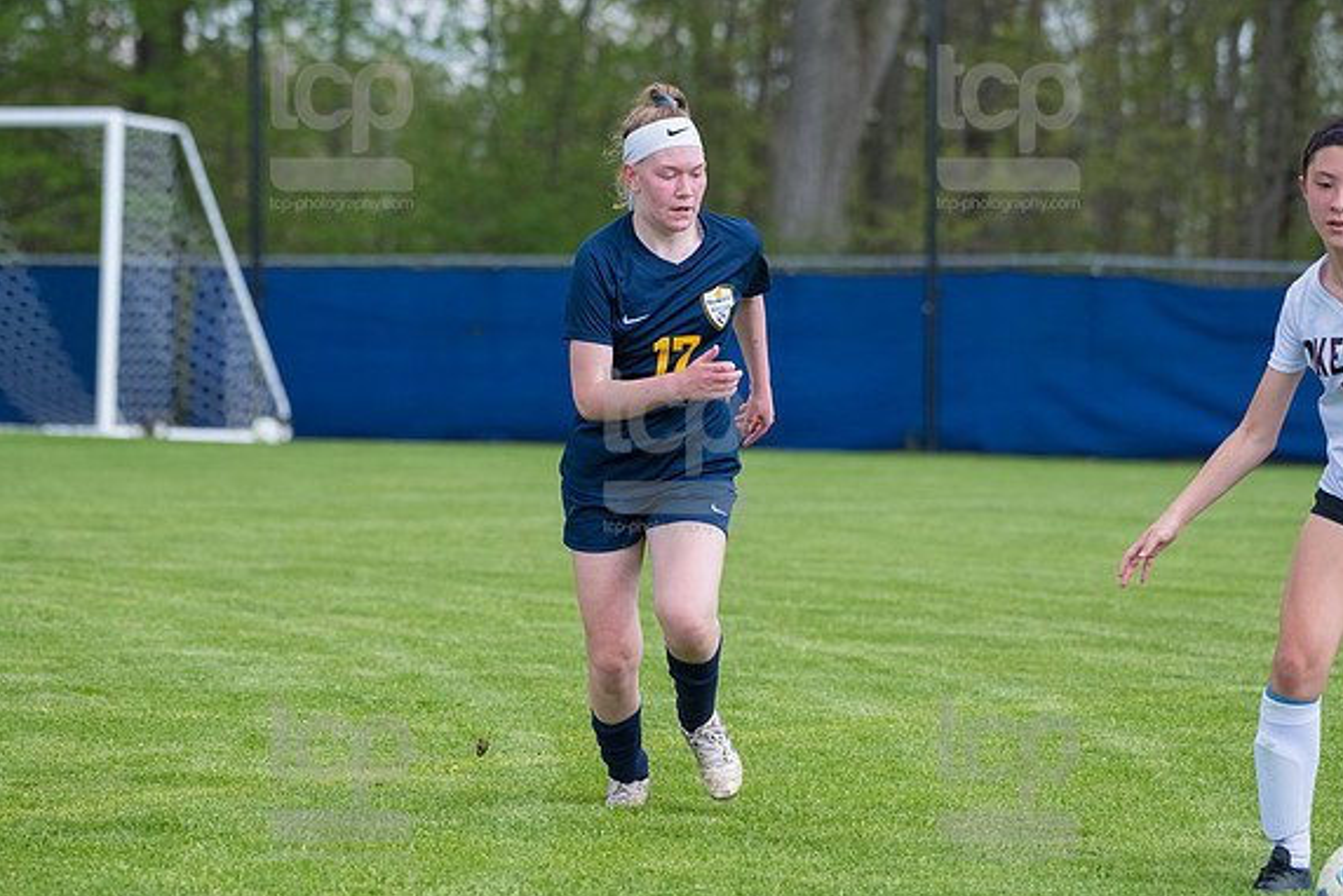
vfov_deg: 6.5
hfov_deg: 9.7
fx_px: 7950
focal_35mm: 213
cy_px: 452
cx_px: 676
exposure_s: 1/2000
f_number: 5.6
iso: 1600
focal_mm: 210
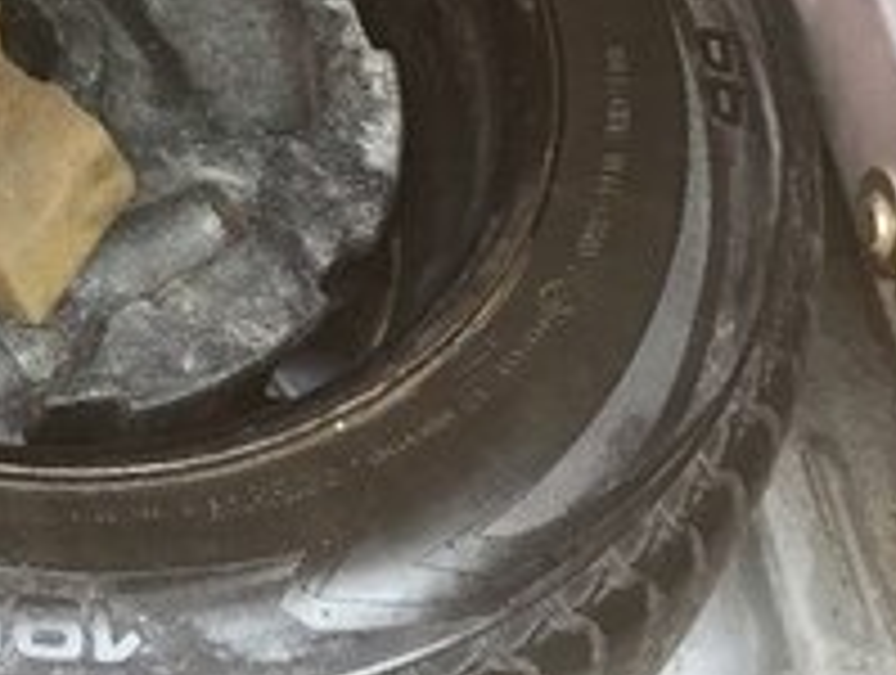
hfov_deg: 19.1
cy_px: -268
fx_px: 2489
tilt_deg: -47.5
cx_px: -216
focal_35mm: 96
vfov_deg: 14.6
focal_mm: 4.15
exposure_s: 1/33
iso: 64
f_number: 2.2
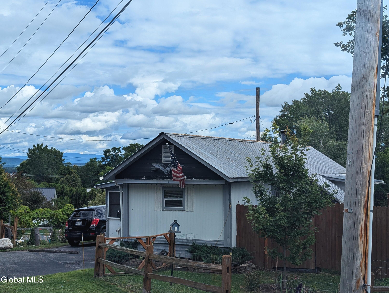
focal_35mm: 49
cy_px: 146
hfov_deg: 38.9
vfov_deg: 29.7
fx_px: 551
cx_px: 194
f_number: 1.68
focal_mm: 6.9
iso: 23
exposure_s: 1/1129
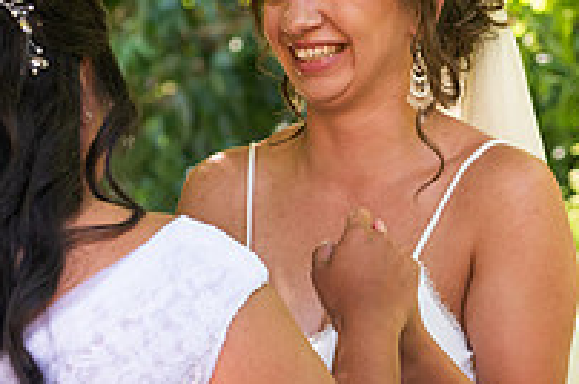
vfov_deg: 7.2
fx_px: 3051
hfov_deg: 10.8
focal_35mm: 190
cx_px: 301
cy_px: 268
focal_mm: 66
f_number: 4
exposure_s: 1/250
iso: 640
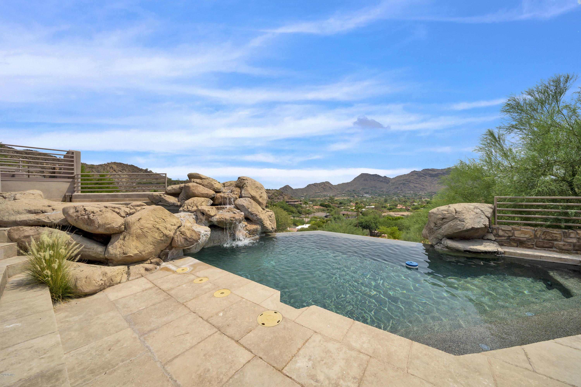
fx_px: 194
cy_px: 194
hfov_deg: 112.6
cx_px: 290
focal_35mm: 12
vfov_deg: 90.0
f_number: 8
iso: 100
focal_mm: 12
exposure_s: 1/400
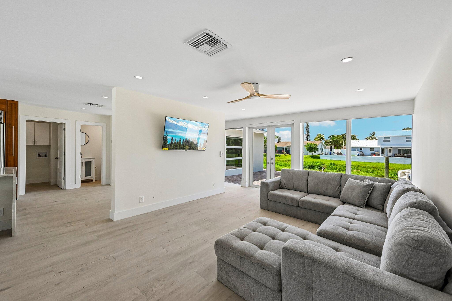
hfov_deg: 104.3
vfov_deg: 81.2
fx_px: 176
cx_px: 226
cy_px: 150
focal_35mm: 14
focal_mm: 14
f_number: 8
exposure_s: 1/1600
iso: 2500
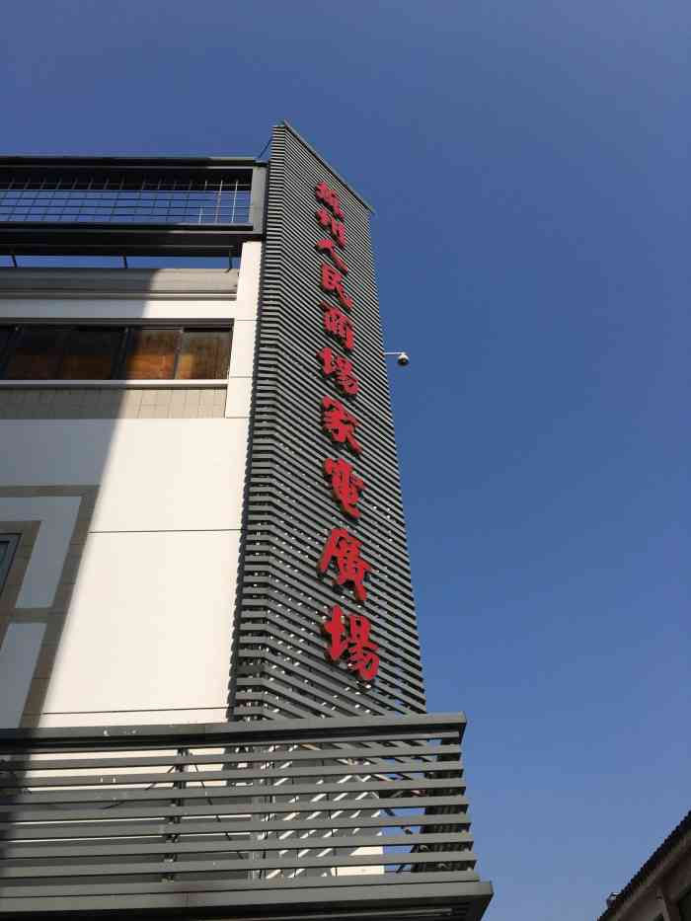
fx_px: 772
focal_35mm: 29
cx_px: 346
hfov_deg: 48.2
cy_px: 460
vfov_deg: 61.7
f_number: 2.2
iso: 25
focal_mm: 4.15
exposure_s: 1/3344
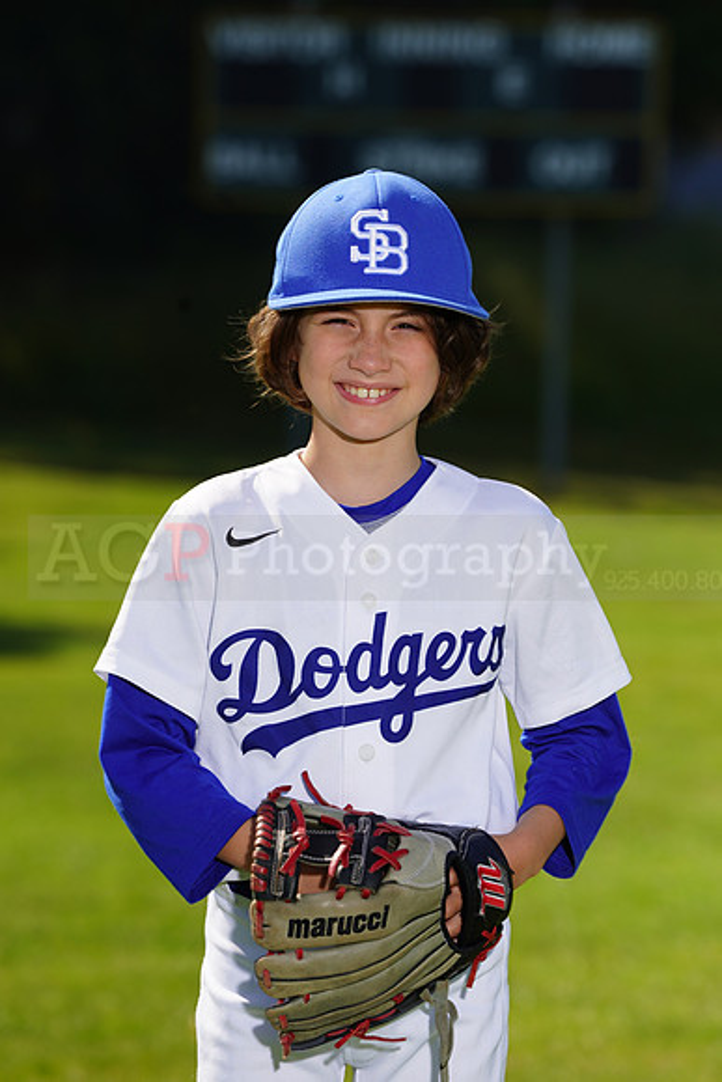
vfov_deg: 8.5
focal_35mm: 241
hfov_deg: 5.7
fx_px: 7245
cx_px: 361
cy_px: 541
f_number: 8
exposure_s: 1/250
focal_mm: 241
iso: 100
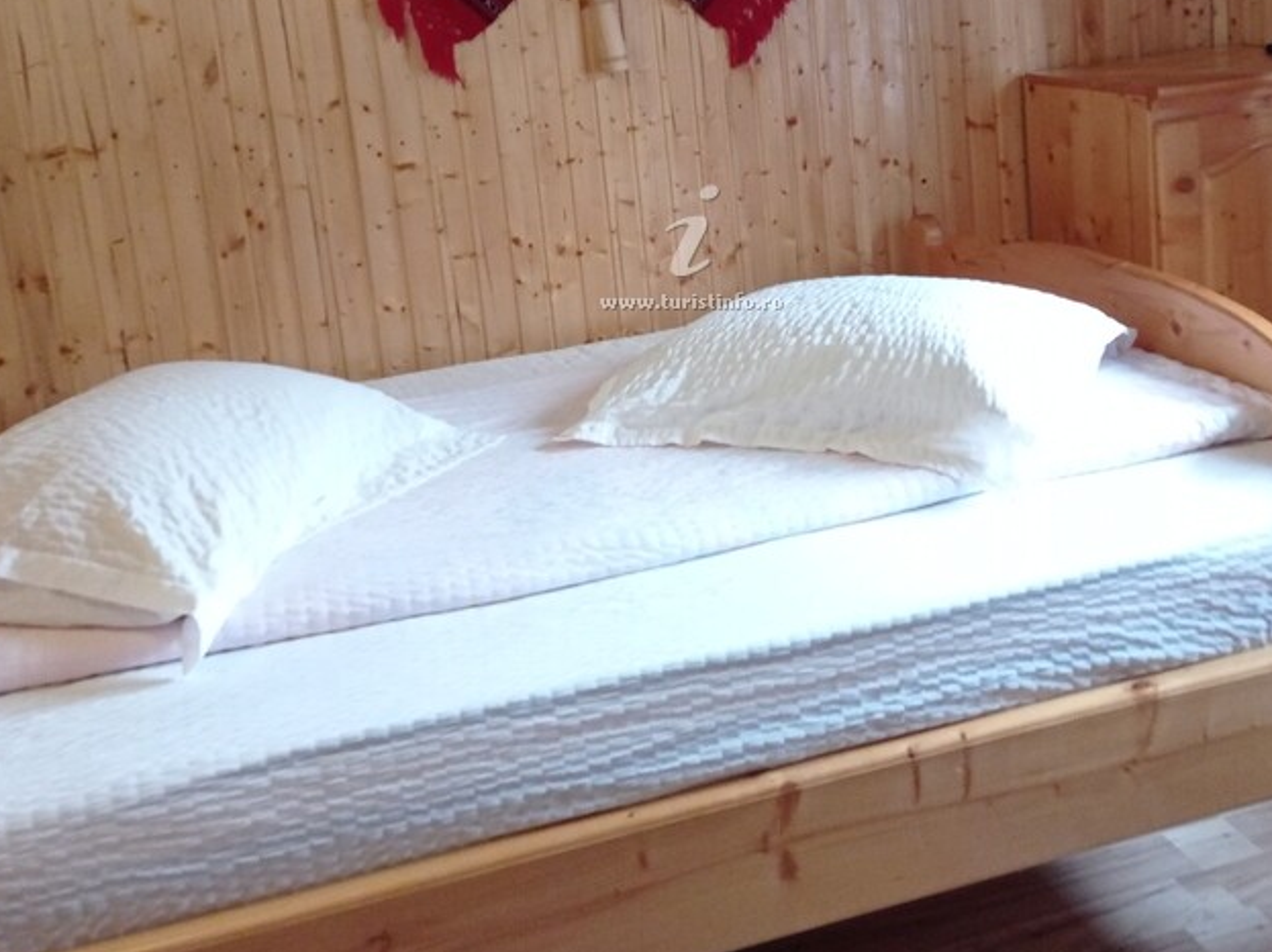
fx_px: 1689
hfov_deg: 41.2
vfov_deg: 31.0
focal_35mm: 46
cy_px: 245
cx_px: 692
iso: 435
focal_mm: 4.74
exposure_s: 1/33.3
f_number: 1.79
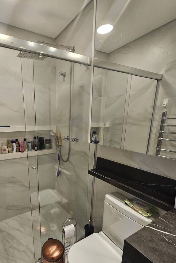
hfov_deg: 67.7
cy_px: 154
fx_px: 125
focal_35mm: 17
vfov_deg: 92.4
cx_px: 53
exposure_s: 1/60
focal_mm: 2.2
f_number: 2.2
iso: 80
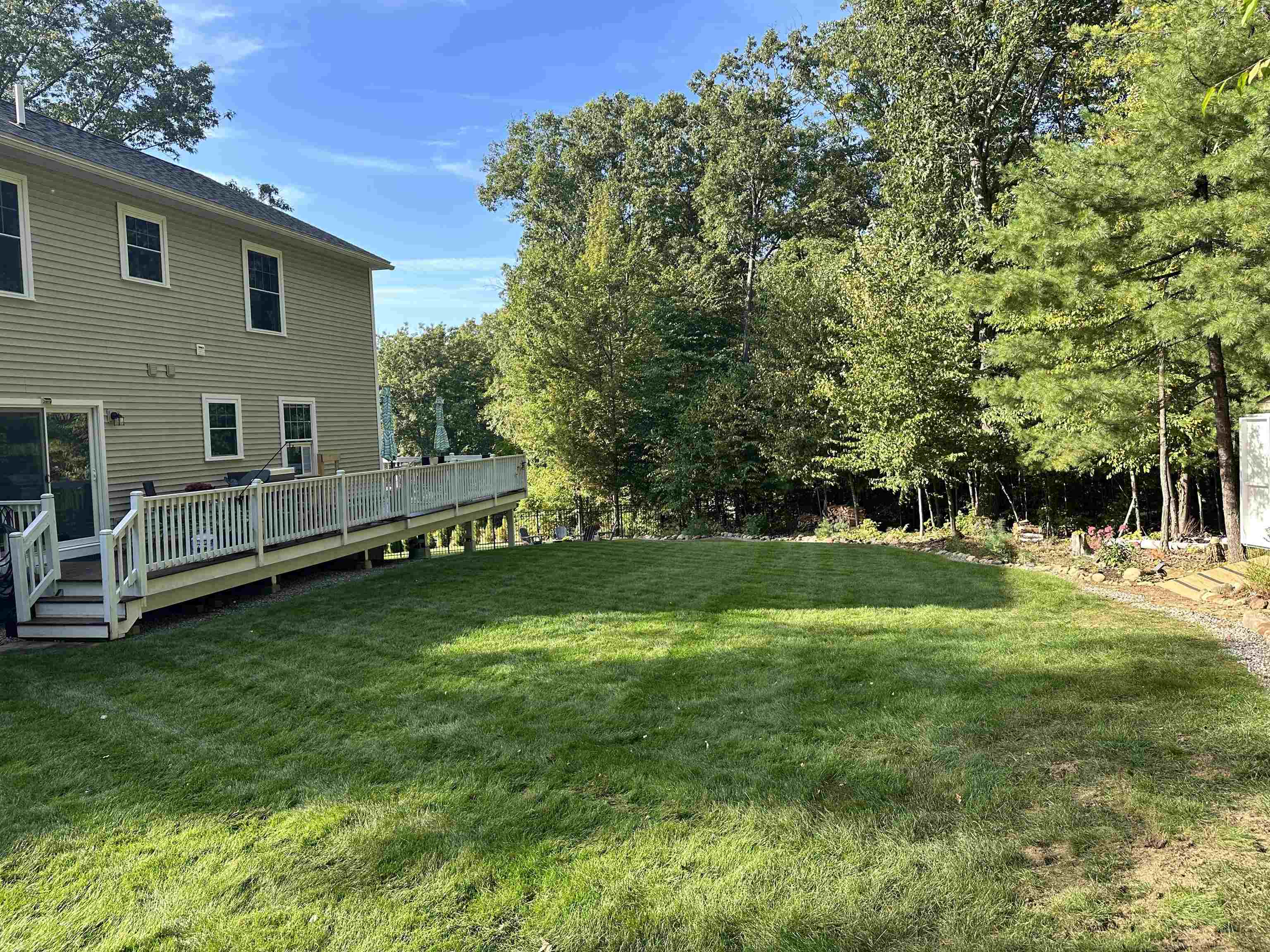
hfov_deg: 71.6
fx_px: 881
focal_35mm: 24
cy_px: 476
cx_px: 635
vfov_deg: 56.8
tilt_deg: -2.5
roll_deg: +3.3
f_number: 1.78
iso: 80
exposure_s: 1/750
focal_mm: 6.86
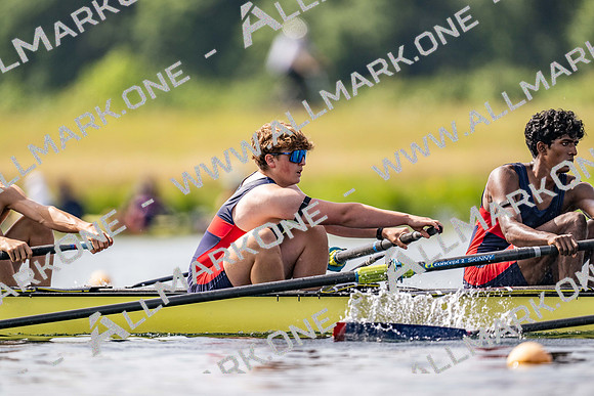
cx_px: 297
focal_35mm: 600
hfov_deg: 3.4
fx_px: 9902
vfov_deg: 2.3
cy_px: 198
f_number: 4
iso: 220
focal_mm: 600
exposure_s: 1/2500
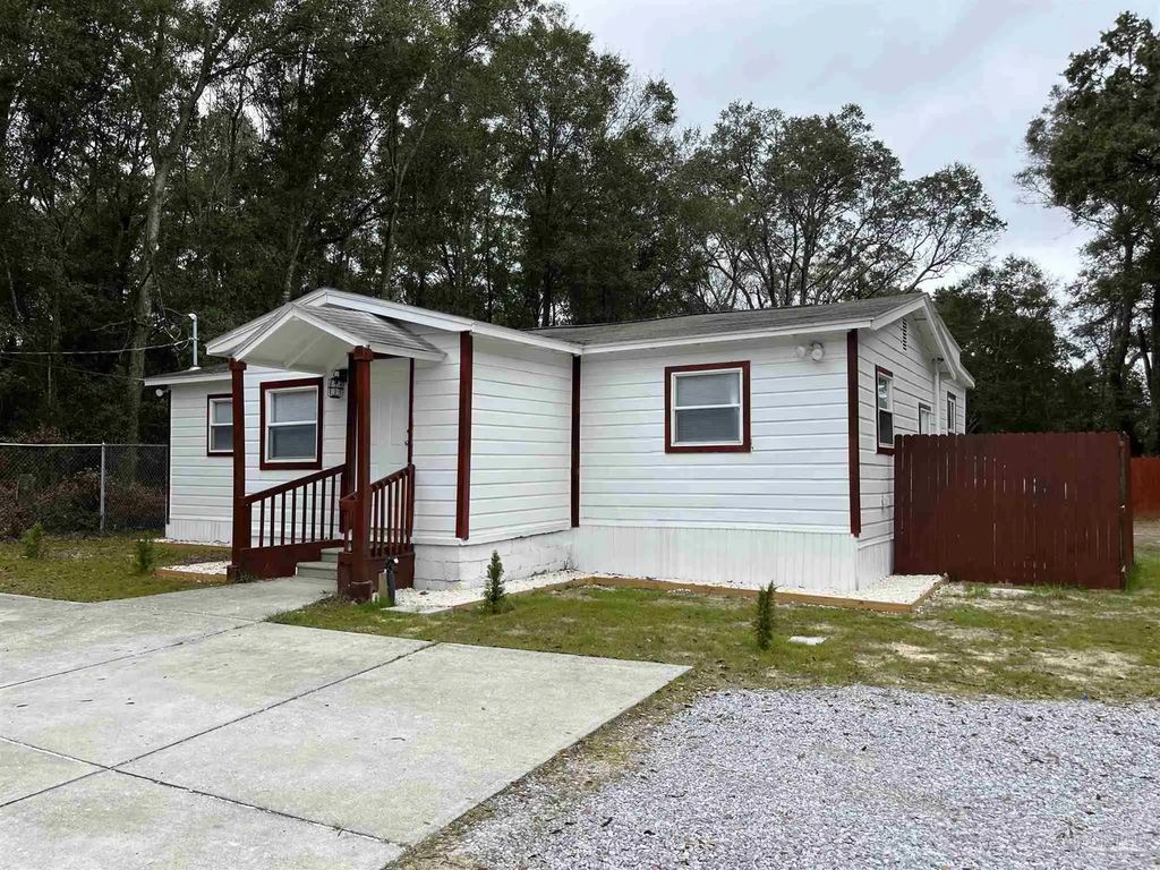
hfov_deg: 67.3
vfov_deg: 53.1
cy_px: 435
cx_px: 580
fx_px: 871
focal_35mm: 26
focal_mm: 5.1
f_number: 1.6
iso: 50
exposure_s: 1/1647
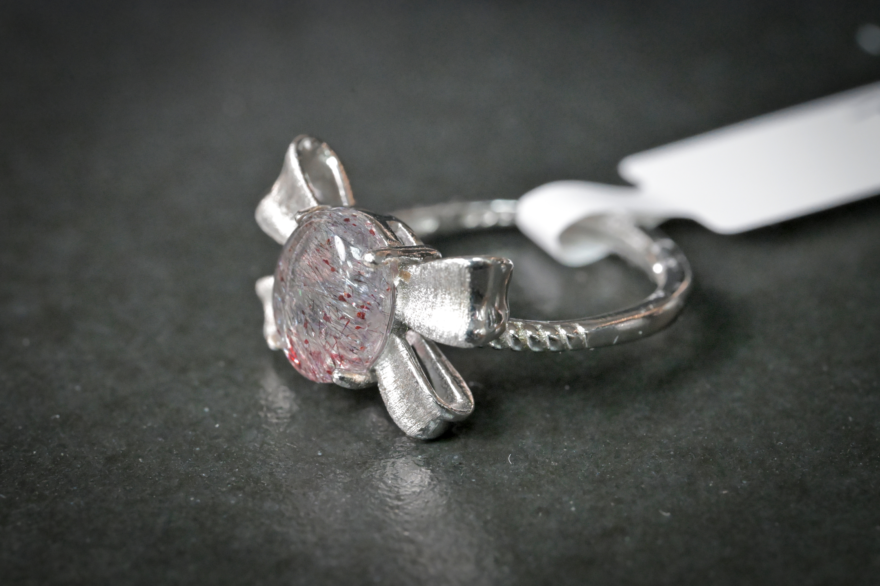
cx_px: 440
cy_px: 293
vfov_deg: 13.0
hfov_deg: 19.5
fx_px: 2566
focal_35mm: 105
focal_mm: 105
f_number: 16
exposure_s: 1/125
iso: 12800
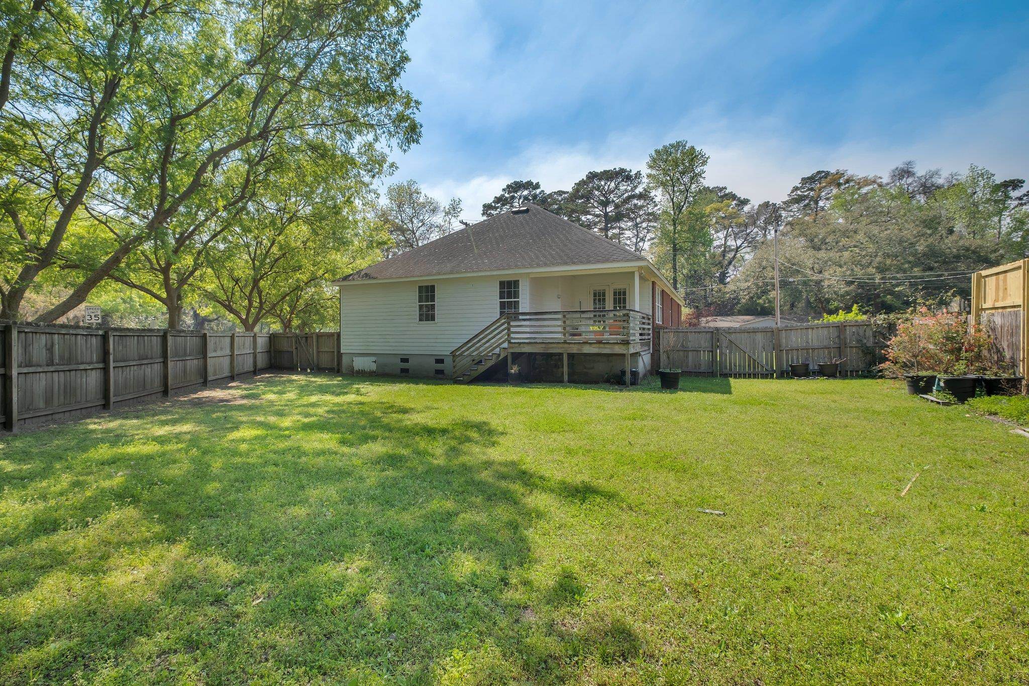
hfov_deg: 100.4
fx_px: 429
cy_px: 343
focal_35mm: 15
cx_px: 514
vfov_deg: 77.3
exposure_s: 1/900
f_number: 7.1
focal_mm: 10
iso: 250
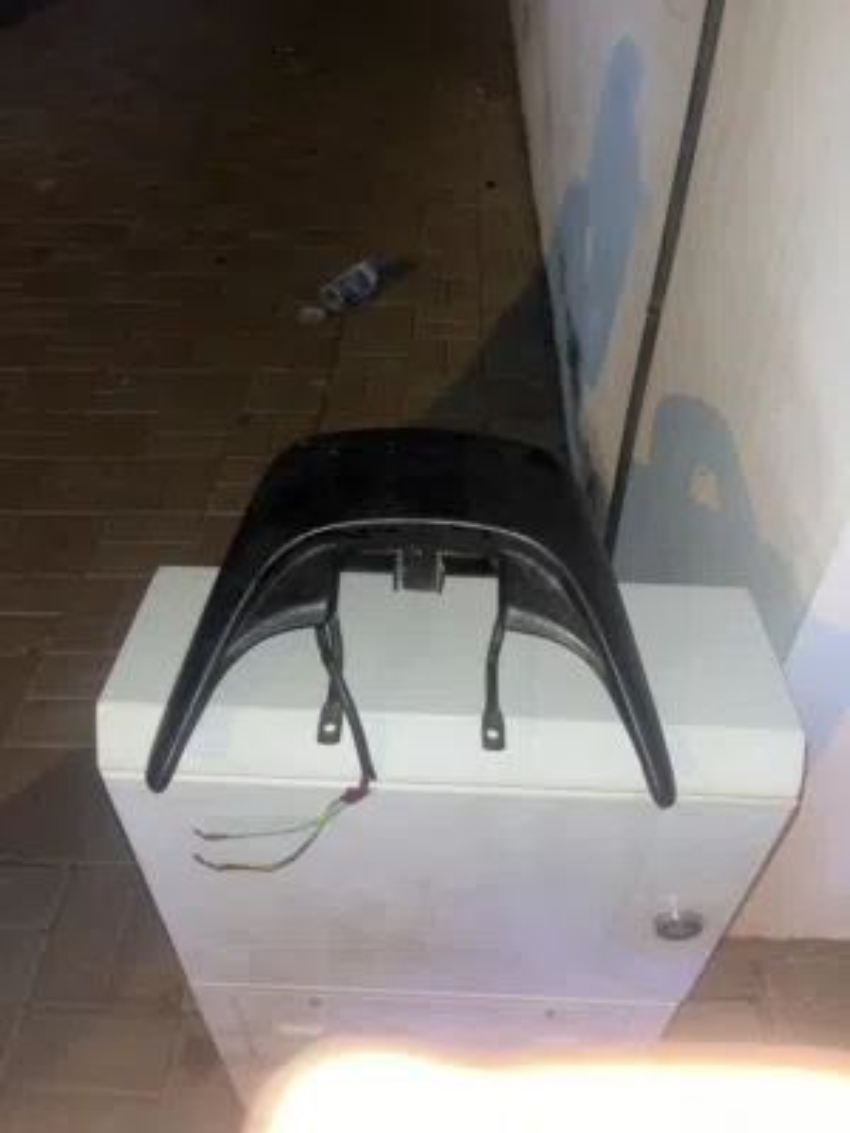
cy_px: 566
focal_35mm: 26
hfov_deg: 53.1
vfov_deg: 67.3
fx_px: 851
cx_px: 425
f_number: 1.6
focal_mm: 5.1
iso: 50
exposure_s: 1/4
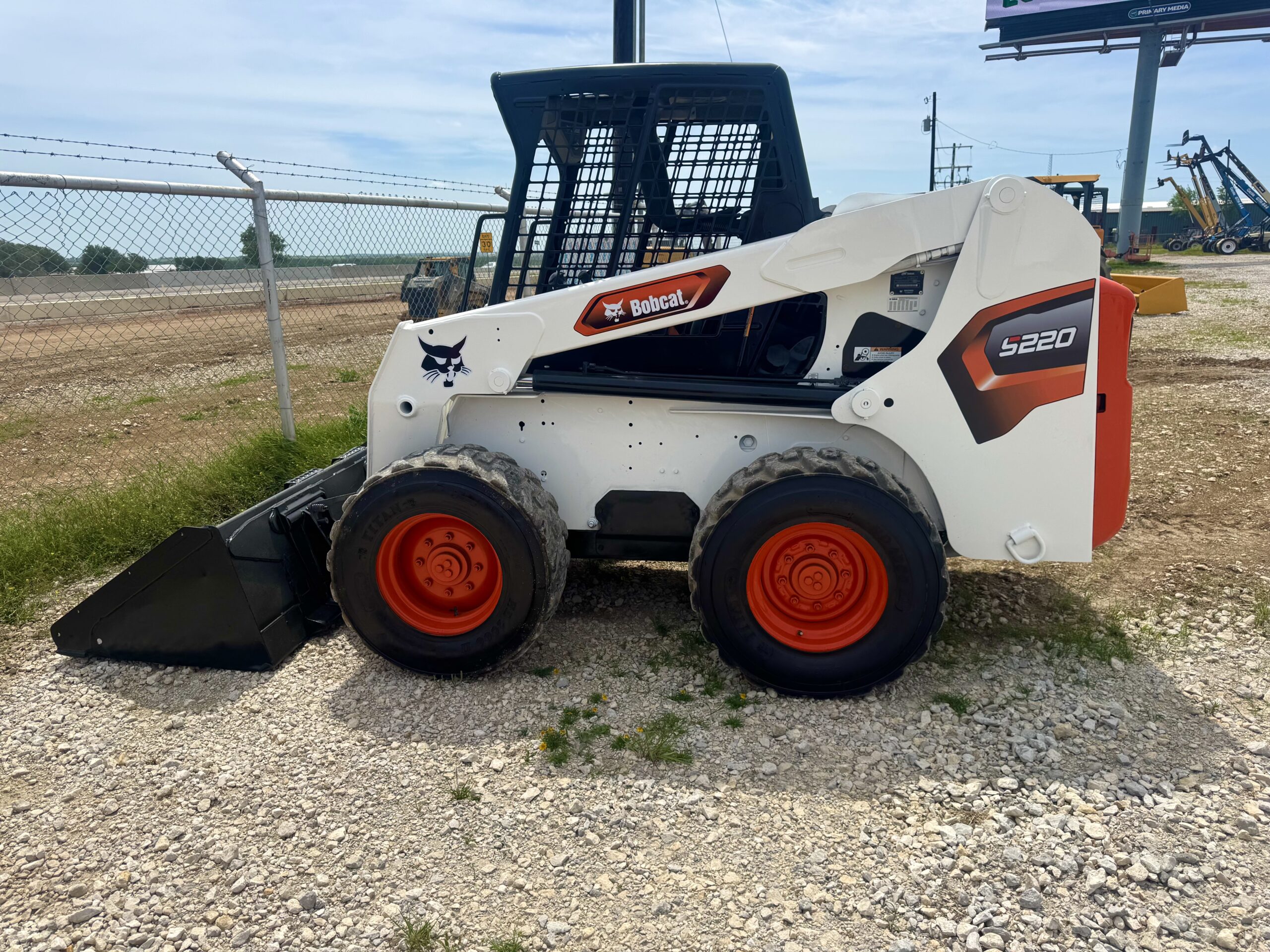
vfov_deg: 56.8
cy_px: 476
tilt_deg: -14.1
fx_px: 881
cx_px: 635
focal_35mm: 24
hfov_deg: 71.6
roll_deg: +1.4
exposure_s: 1/6410
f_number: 1.78
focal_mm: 6.76
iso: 80
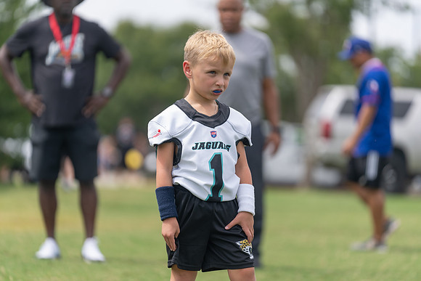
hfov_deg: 10.3
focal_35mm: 200
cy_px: 140
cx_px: 210
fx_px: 2339
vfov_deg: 6.9
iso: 125
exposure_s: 1/1250
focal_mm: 200
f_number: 2.8
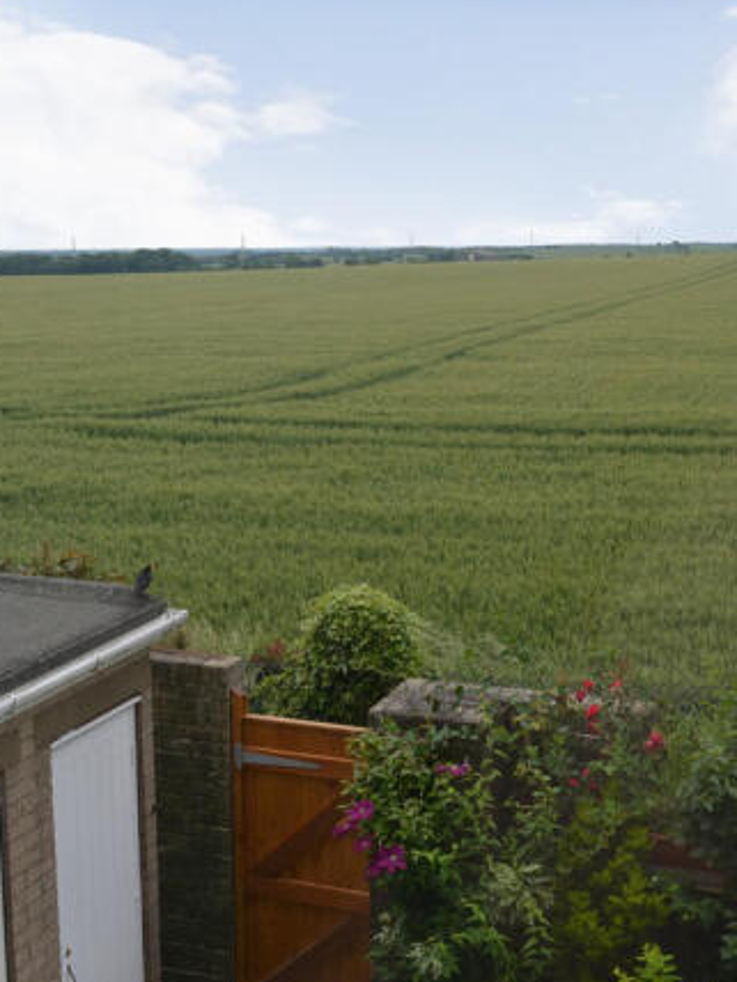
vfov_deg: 36.2
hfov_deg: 27.5
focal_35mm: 53
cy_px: 490
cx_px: 368
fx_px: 1505
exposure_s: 1/125
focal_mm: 24
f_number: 8
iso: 160
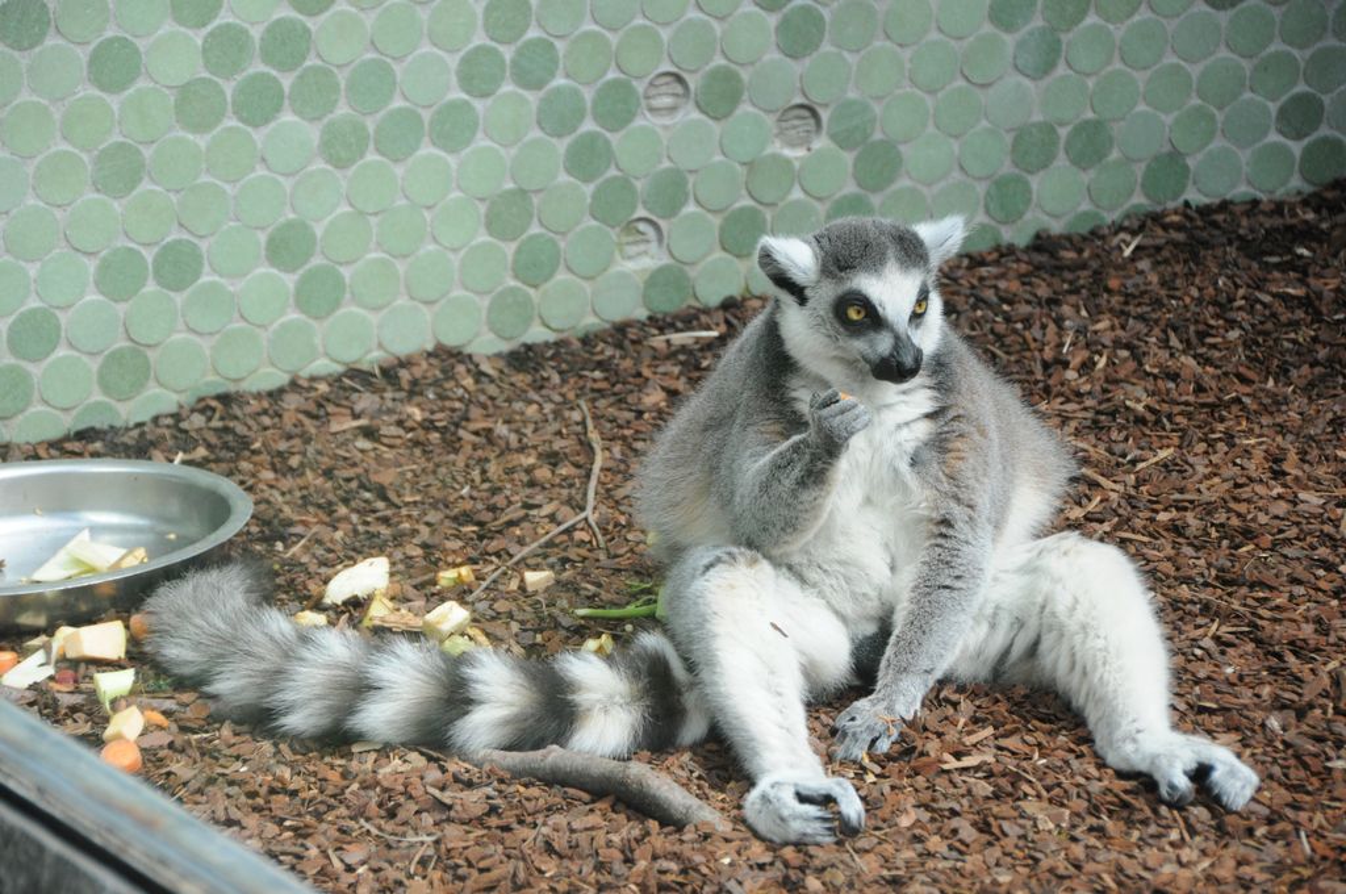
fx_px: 6273
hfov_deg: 12.2
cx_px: 673
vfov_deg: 8.1
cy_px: 447
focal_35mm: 168
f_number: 6.3
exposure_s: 1/320
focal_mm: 112
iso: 800
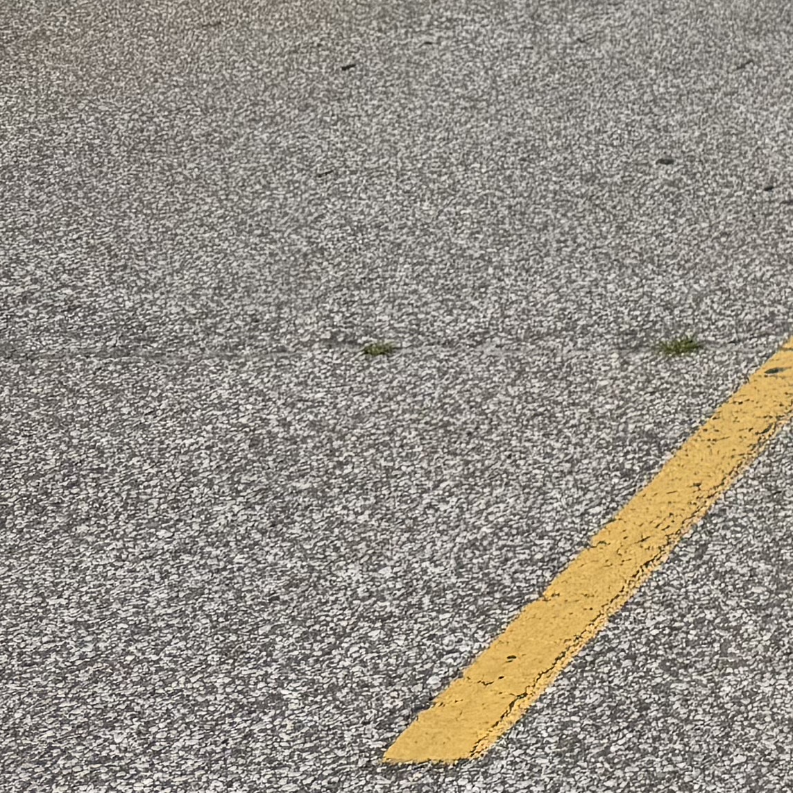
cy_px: -5
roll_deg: -1.2
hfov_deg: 12.5
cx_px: 1959
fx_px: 2747
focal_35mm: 106
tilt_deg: -15.5
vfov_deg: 16.1
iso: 80
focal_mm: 6.76
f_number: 1.78
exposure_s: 1/9009
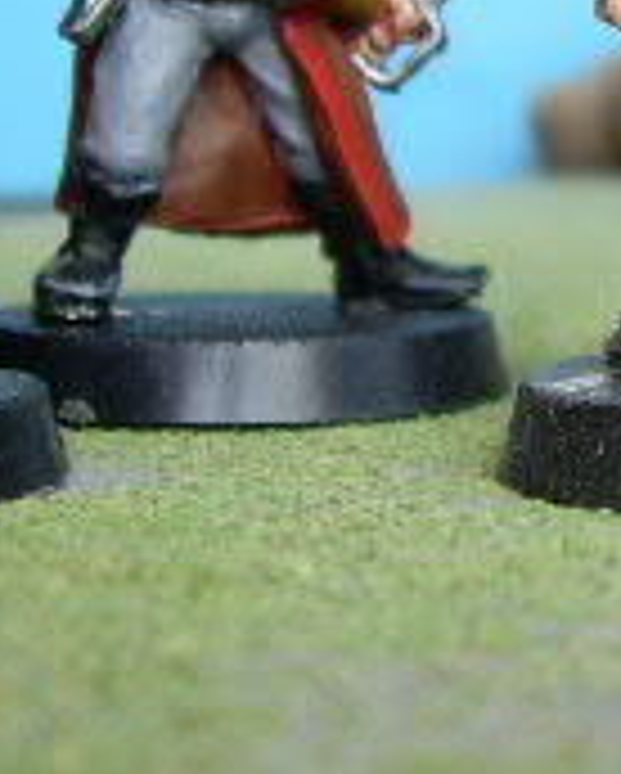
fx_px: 3165
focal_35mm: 138
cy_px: -14
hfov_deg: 10.9
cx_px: 846
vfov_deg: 13.7
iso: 50
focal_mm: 6.3
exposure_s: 1/38.9
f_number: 2.8
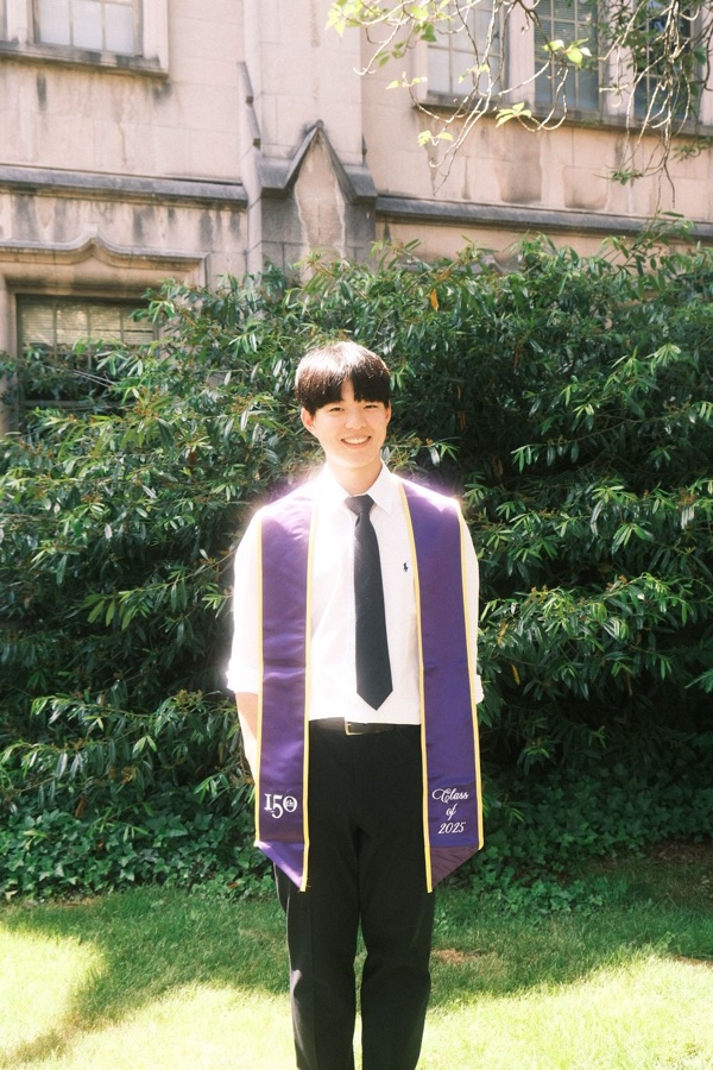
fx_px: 1040
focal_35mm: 35
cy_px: 535
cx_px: 356
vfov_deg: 54.4
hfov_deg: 37.9
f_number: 5.6
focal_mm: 23.3
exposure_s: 1/125
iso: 500
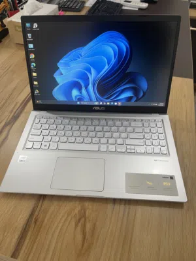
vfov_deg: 69.4
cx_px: 98
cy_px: 130
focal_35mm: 25
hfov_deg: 54.9
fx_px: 189
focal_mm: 5.1
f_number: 1.6
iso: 80
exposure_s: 1/50
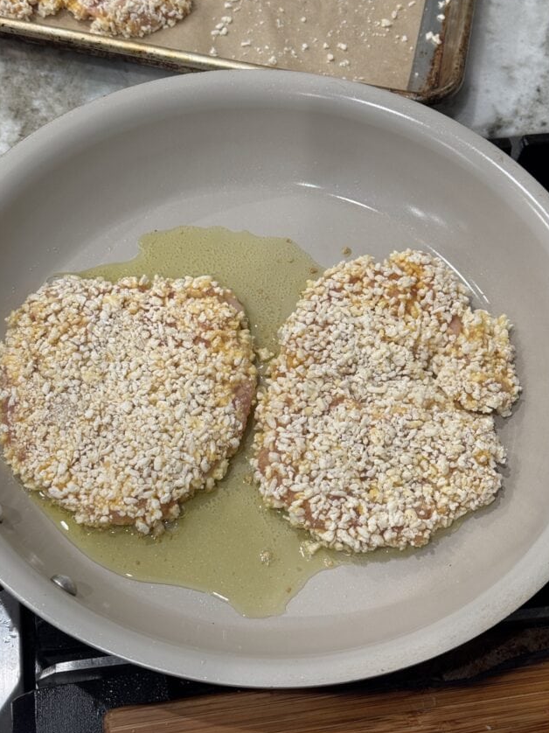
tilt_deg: -59.1
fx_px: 1164
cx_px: 270
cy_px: 366
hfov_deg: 26.5
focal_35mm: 55
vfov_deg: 34.9
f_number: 1.78
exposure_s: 1/59
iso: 125
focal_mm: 6.76
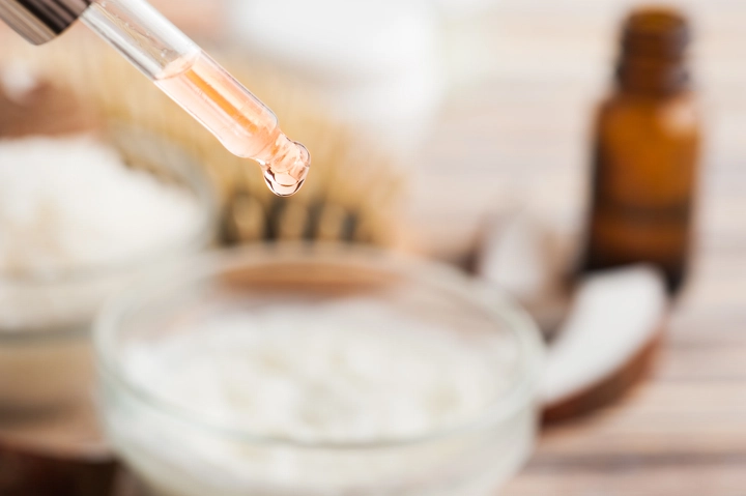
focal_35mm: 105
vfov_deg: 13.0
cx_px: 373
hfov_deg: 19.5
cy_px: 248
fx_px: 2174
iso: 200
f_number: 13
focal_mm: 105
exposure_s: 1/125
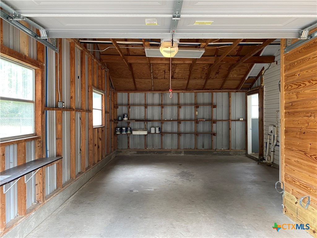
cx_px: 158
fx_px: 238
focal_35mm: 26
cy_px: 119
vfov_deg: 53.1
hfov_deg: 67.3
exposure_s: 1/73
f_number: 1.8
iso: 125
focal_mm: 4.25
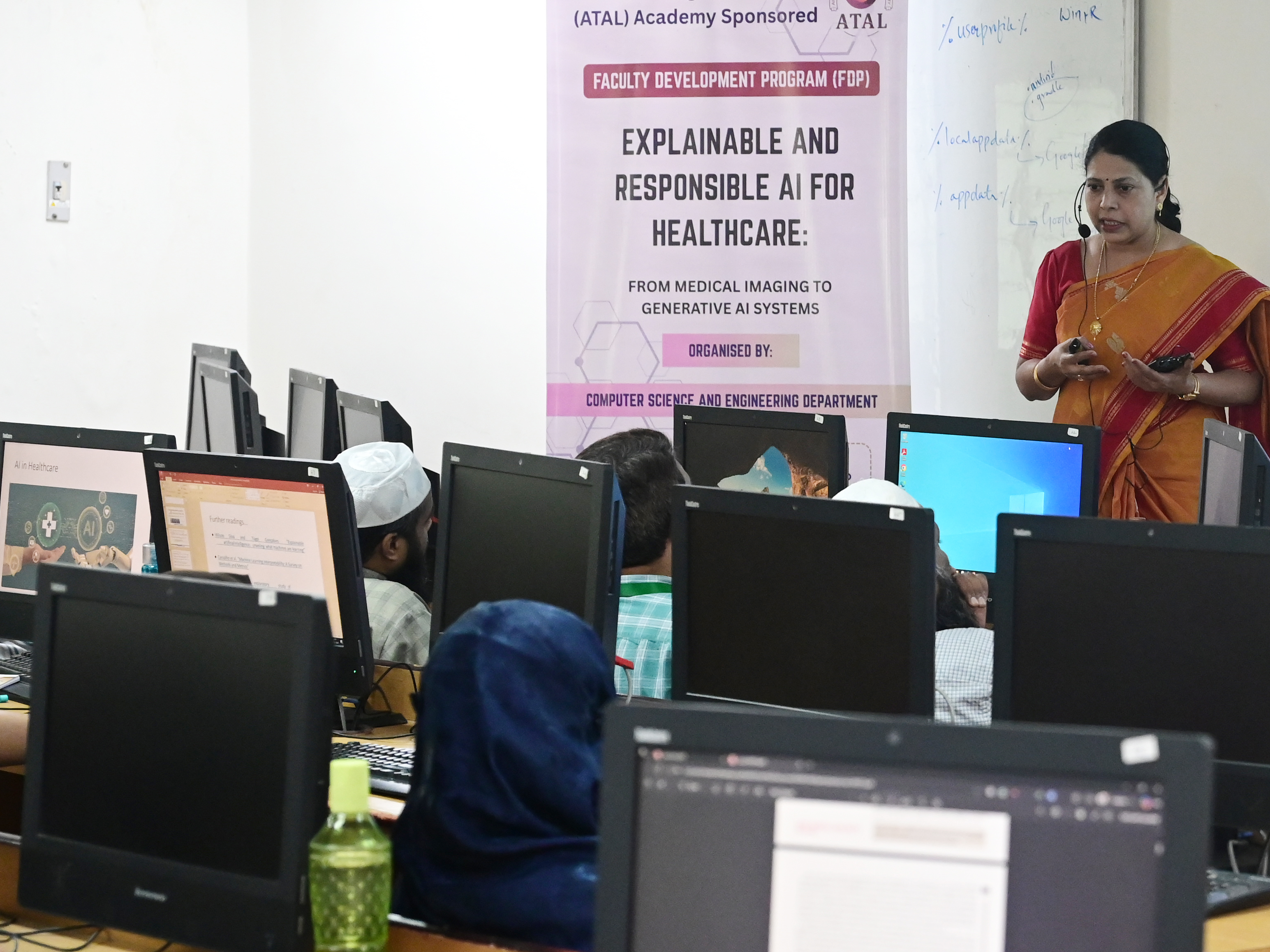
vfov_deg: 13.3
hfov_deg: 17.4
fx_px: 4073
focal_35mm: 111
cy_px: 527
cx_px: 1241
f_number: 4.5
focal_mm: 59
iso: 4000
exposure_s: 1/125
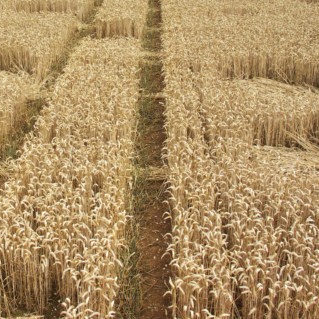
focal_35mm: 55
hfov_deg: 30.7
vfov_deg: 30.6
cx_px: 88
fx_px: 573
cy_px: 80
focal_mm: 8
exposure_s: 1/200
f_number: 6.3
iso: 50
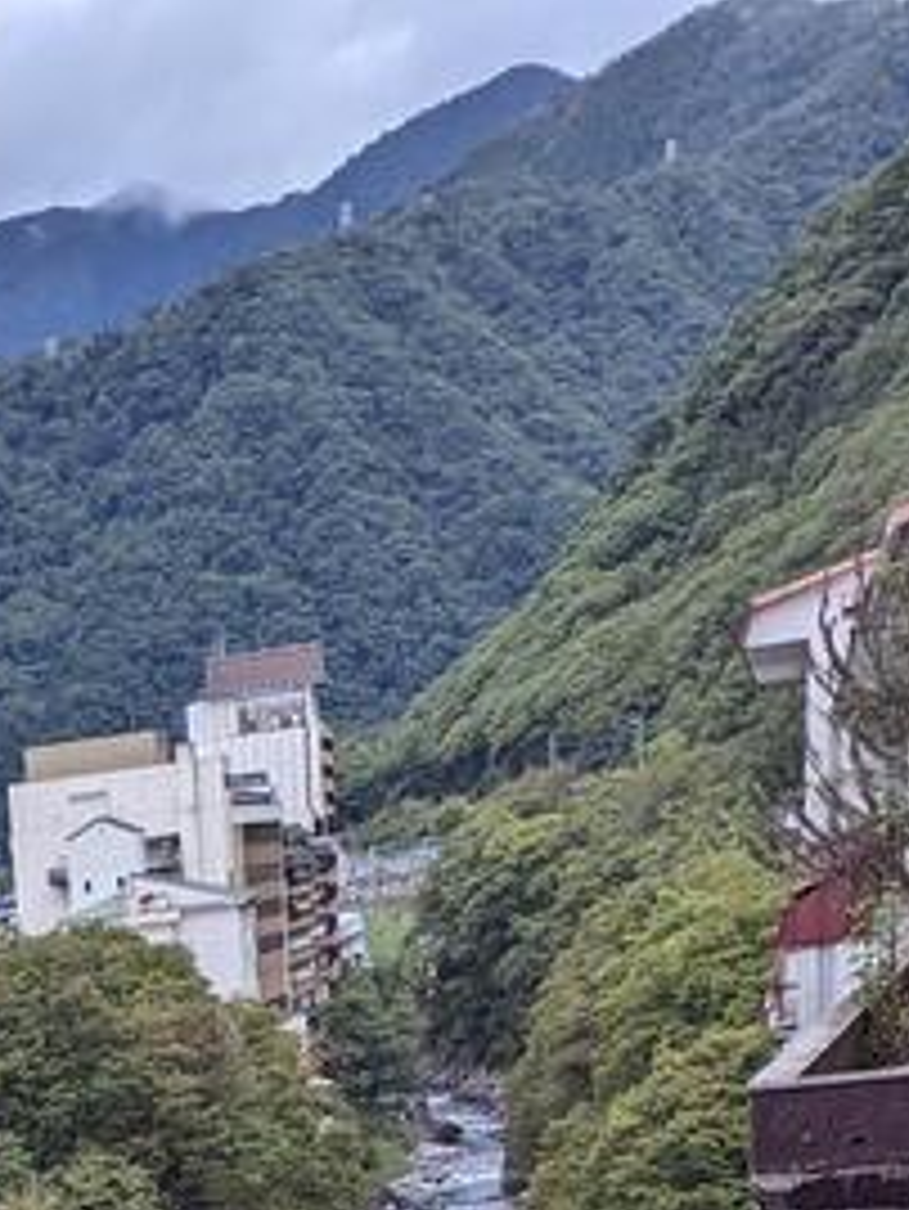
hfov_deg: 16.9
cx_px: -216
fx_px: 2904
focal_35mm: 83
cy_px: 2087
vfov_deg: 18.9
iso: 61
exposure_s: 1/268
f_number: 1.85
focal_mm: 6.81
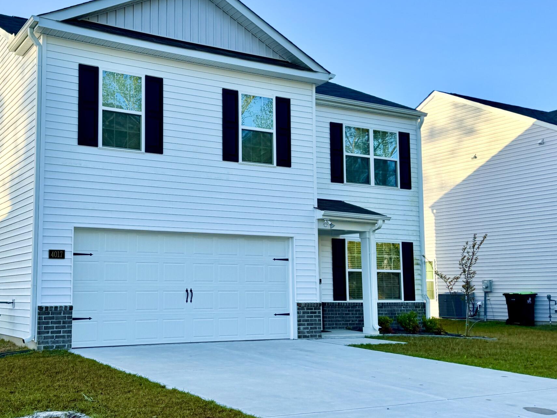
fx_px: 676
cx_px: 197
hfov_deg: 44.3
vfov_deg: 34.4
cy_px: 212
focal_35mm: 42
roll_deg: -0.3
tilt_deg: +5.2
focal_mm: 6.76
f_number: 1.78
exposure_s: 1/2174
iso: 80
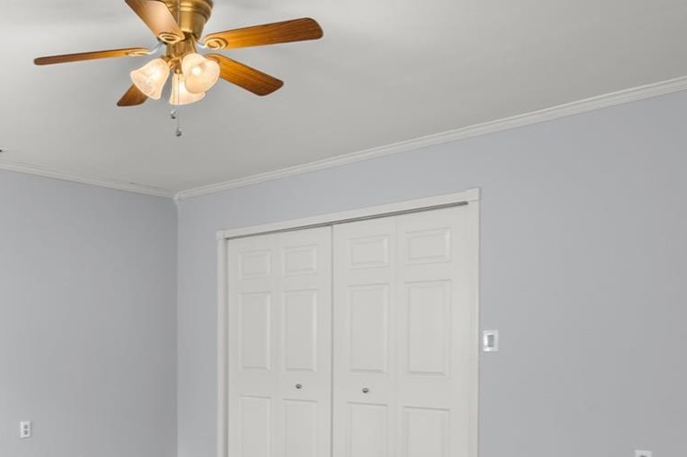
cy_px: 368
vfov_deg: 35.6
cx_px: 106
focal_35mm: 36
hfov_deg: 49.0
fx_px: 687
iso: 320
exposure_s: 3.2
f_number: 8
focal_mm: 17
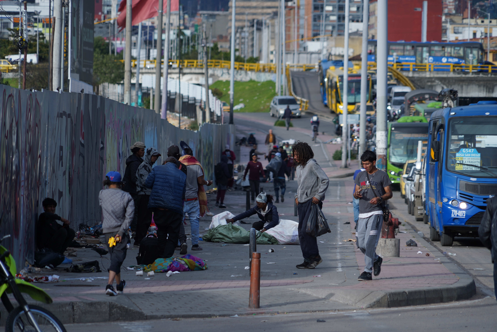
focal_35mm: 240
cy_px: 166
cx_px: 248
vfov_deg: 5.7
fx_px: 3313
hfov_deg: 8.6
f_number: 6.3
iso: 100
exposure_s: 1/250
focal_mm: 240
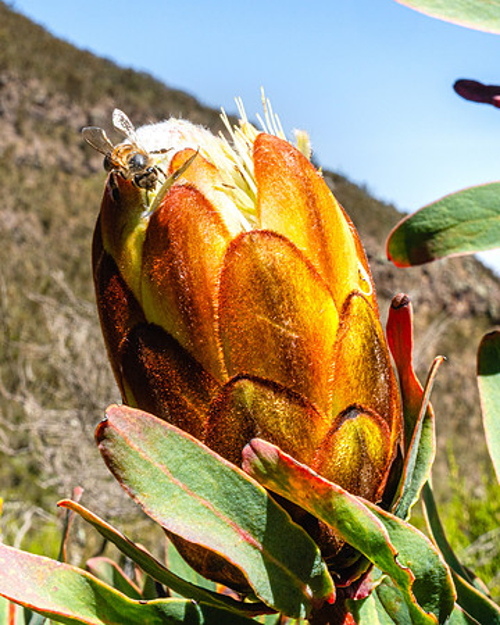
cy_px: 261
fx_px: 1092
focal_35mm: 59
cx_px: 202
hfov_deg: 25.7
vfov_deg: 31.9
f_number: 18
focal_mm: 24
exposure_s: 1/125
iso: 320
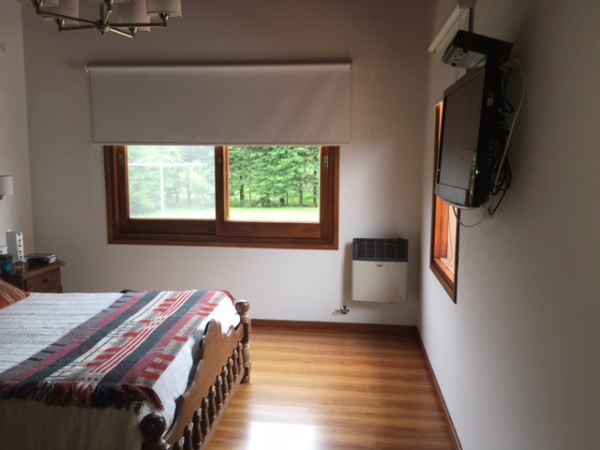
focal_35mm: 29
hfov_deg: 61.7
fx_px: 503
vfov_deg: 48.2
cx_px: 300
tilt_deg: -7.3
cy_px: 225
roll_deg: -1.1
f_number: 2.2
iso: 50
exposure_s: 1/33
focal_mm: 4.15
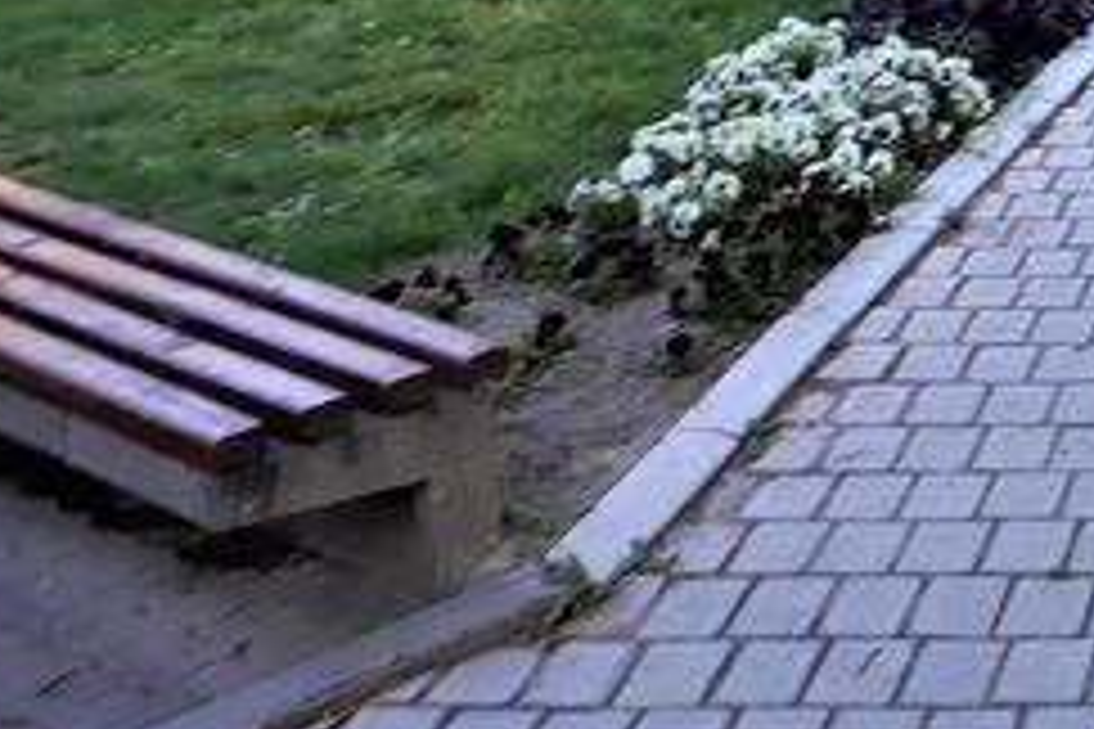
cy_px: -270
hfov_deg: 24.4
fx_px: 2249
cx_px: 1369
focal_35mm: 74
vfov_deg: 17.1
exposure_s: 1/100
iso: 40
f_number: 1.7
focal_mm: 3.71
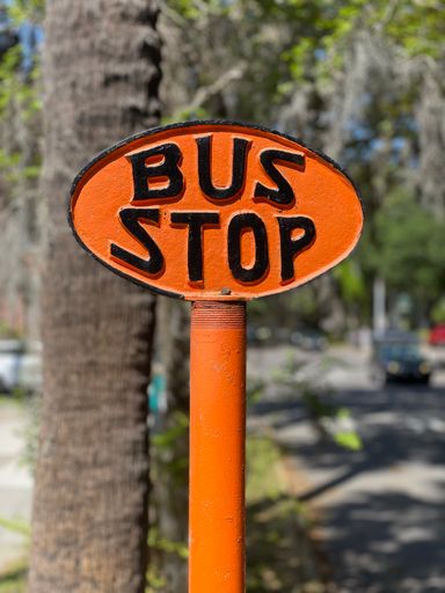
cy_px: 296
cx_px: 222
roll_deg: -0.2
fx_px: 891
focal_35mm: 52
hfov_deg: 28.0
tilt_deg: +3.3
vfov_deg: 36.8
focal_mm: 6
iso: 32
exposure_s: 1/1065
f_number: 2
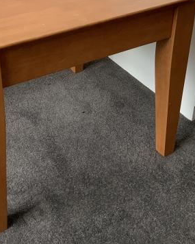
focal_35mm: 53
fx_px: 382
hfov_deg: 28.4
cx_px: 58
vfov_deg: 34.1
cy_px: 44
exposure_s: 1/120
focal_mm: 3
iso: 64
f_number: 1.8
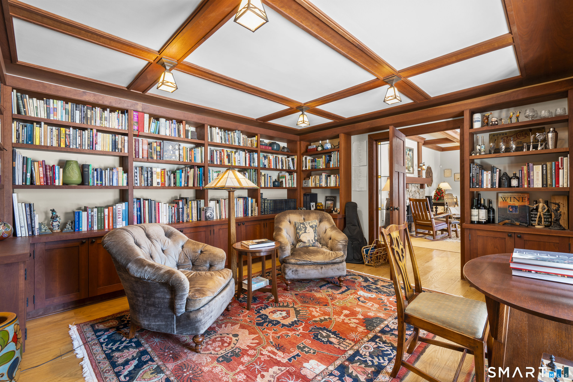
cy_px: 191
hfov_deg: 96.7
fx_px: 255
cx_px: 286
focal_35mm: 16
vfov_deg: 73.7
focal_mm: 16
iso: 200
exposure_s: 5
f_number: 9
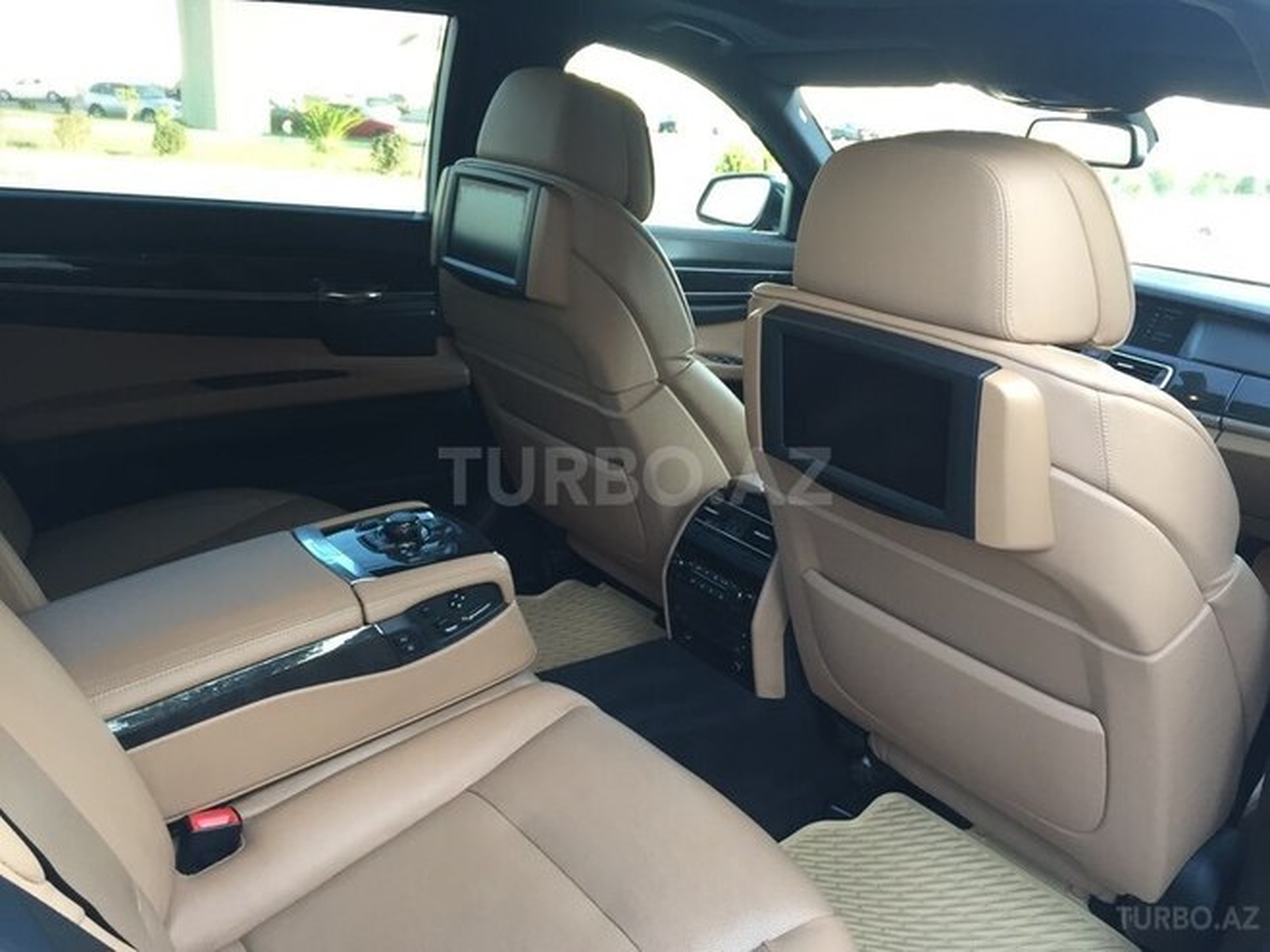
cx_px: 635
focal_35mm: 29
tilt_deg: -20.8
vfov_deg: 48.2
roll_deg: -4.2
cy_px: 476
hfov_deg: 61.7
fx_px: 1064
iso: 40
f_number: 2.2
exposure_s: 1/33
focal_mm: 4.15
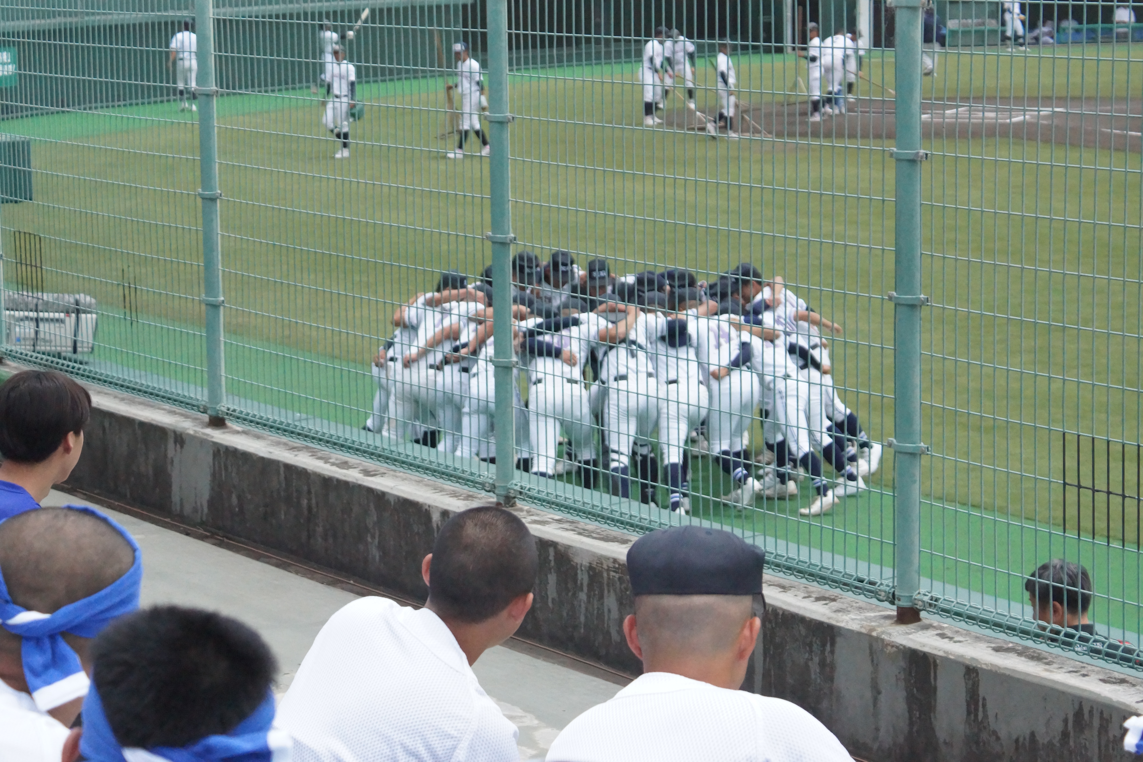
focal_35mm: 105
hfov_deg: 19.5
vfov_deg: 13.0
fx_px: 3333
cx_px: 572
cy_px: 381
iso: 3200
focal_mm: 70
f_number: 5.6
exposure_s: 1/8000
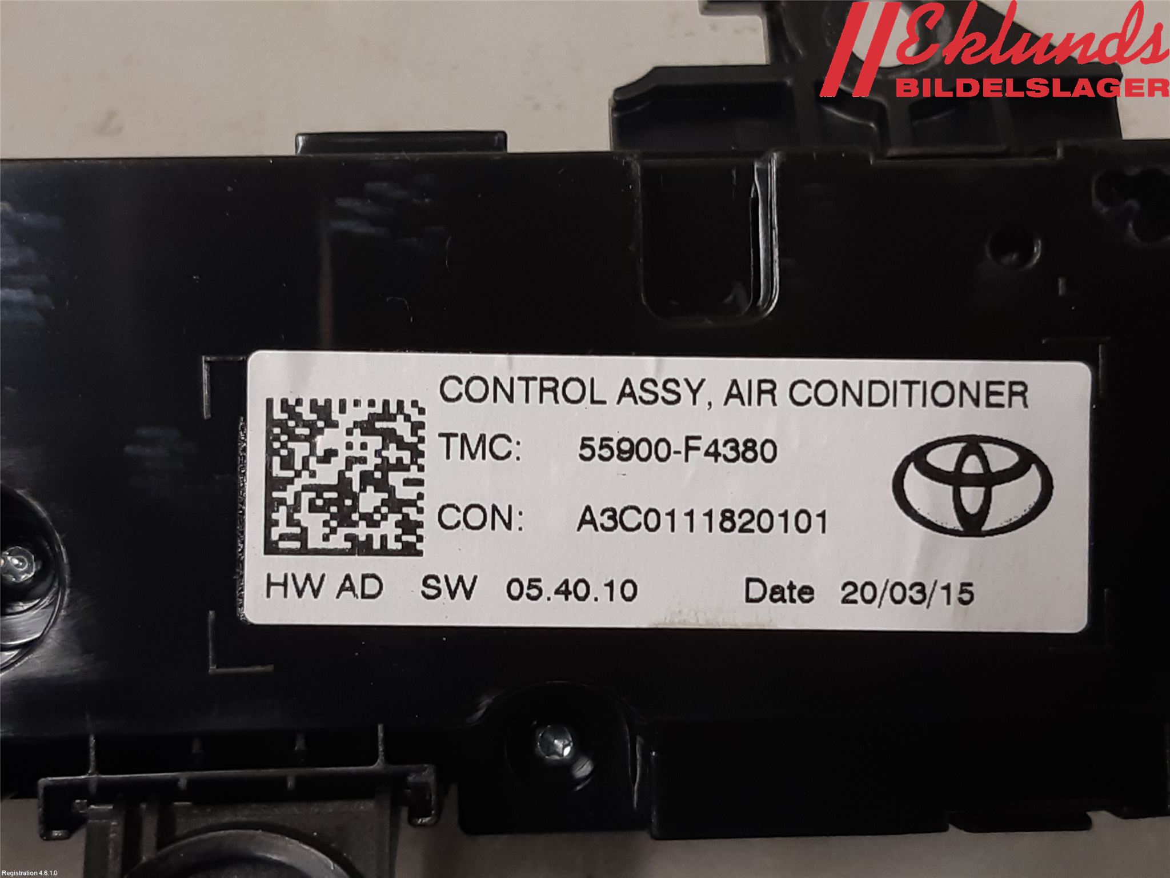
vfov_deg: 53.1
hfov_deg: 67.3
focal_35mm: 26
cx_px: 585
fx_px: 879
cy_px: 439
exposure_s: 1/50
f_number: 1.7
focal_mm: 3.93
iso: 100
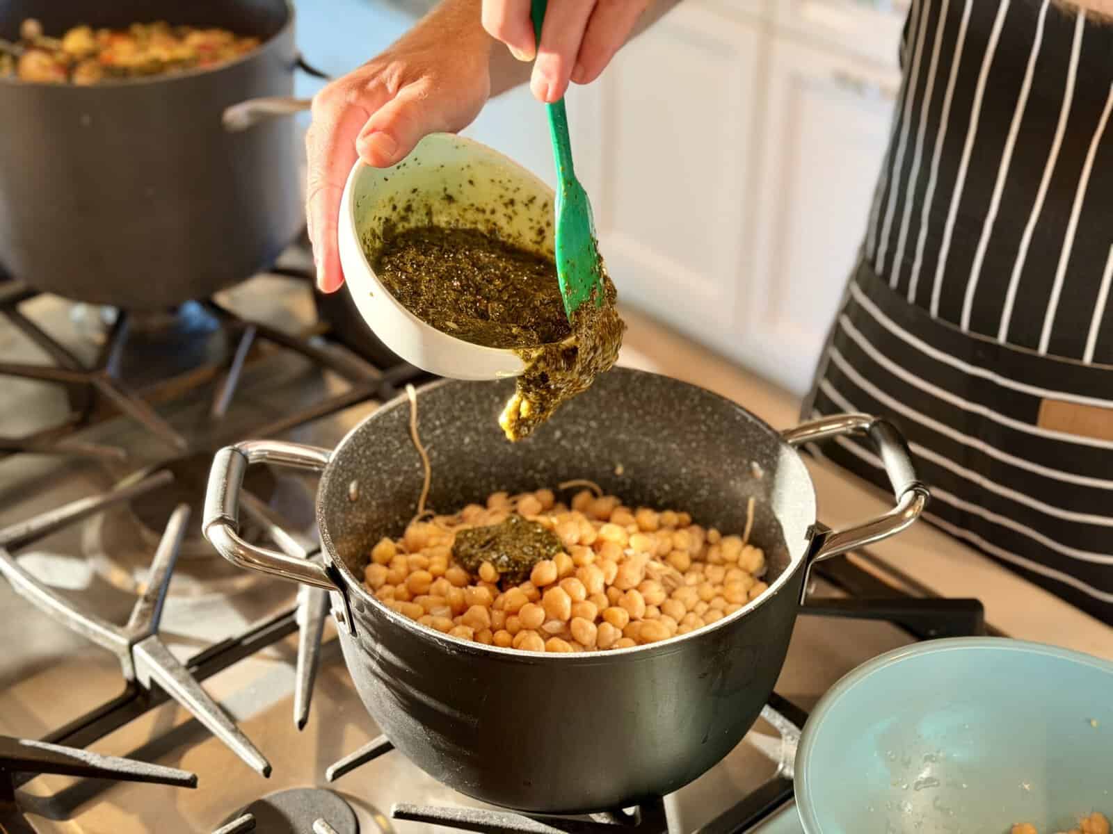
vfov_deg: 30.3
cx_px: 556
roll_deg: -0.7
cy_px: 417
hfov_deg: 39.7
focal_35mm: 48
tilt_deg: -32.9
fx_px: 1543
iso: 100
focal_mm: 6.76
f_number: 1.78
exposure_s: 1/60
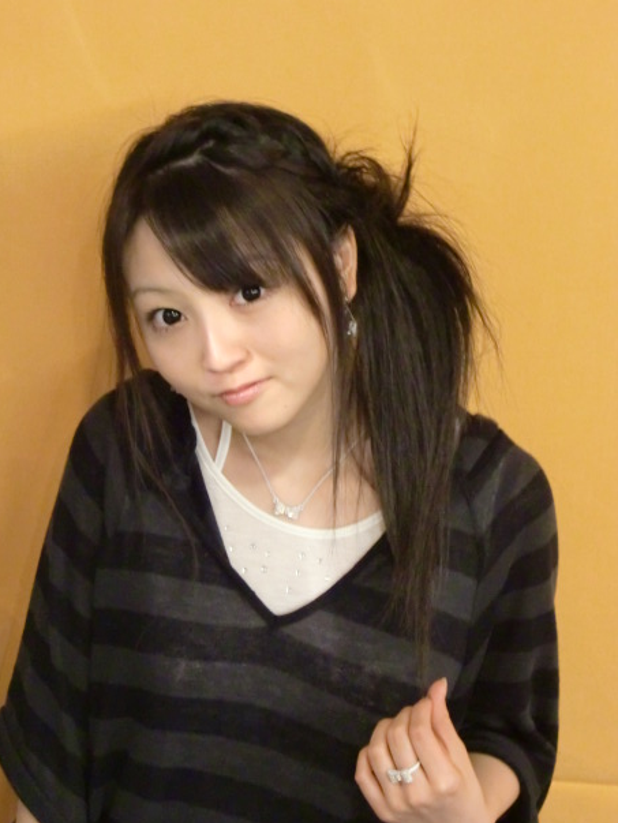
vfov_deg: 27.8
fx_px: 1665
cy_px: 415
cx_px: 292
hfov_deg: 21.0
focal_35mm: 70
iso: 800
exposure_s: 1/30
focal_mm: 11.7
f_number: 4.1
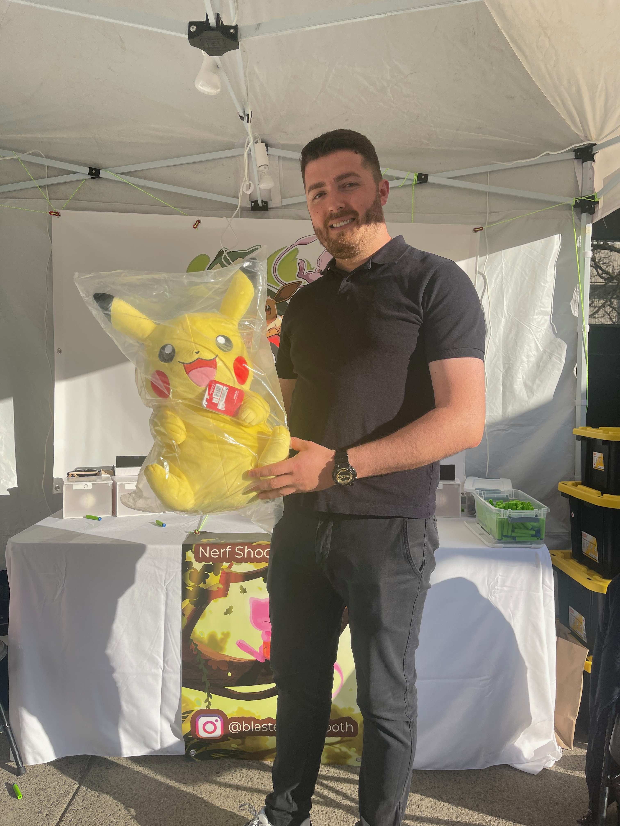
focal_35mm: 25
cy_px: 413
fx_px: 597
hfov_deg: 54.9
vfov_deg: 69.4
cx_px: 310
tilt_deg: -3.4
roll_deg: -1.8
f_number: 1.6
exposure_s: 1/2717
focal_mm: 5.1
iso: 32
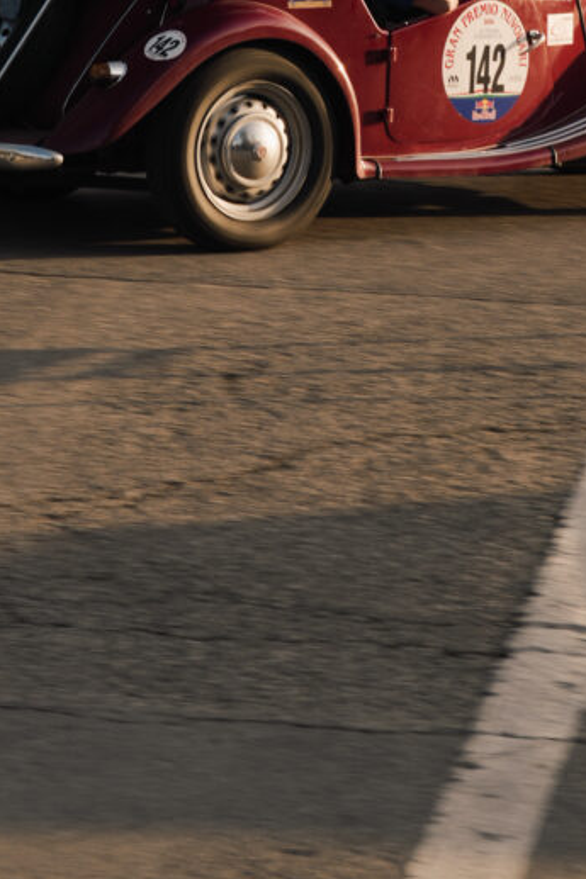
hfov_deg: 11.5
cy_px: -224
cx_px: 422
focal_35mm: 119
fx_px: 2907
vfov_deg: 16.4
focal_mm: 44
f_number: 11
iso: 100
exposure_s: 1/40
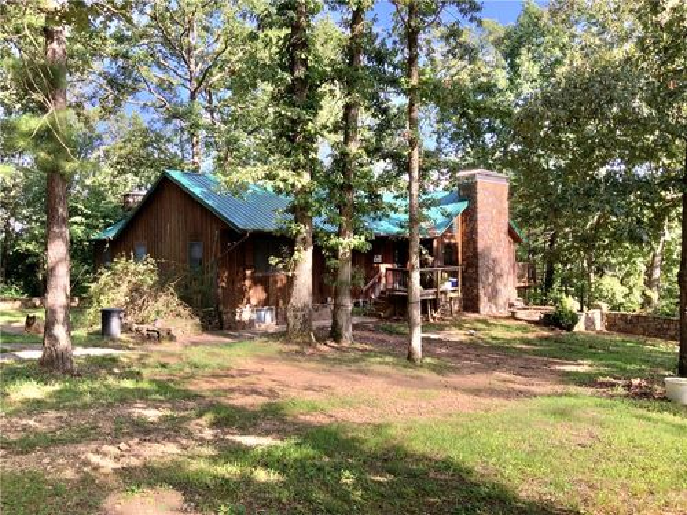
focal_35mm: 29
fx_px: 576
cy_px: 258
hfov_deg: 61.7
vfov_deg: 48.2
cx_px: 344
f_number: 1.8
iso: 16
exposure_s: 1/260
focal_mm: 3
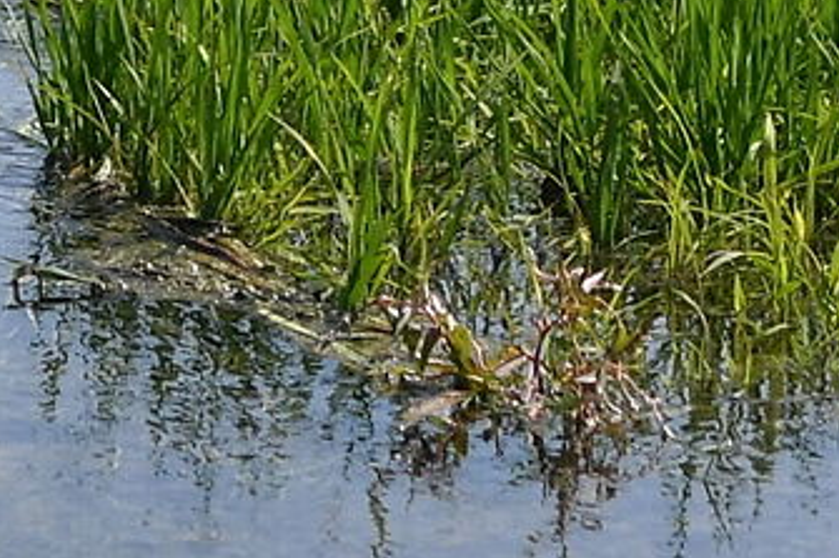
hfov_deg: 6.0
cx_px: -210
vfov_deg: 3.9
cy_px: -621
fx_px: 8013
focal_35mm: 344
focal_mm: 32
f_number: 2.8
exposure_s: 1/8000
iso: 250
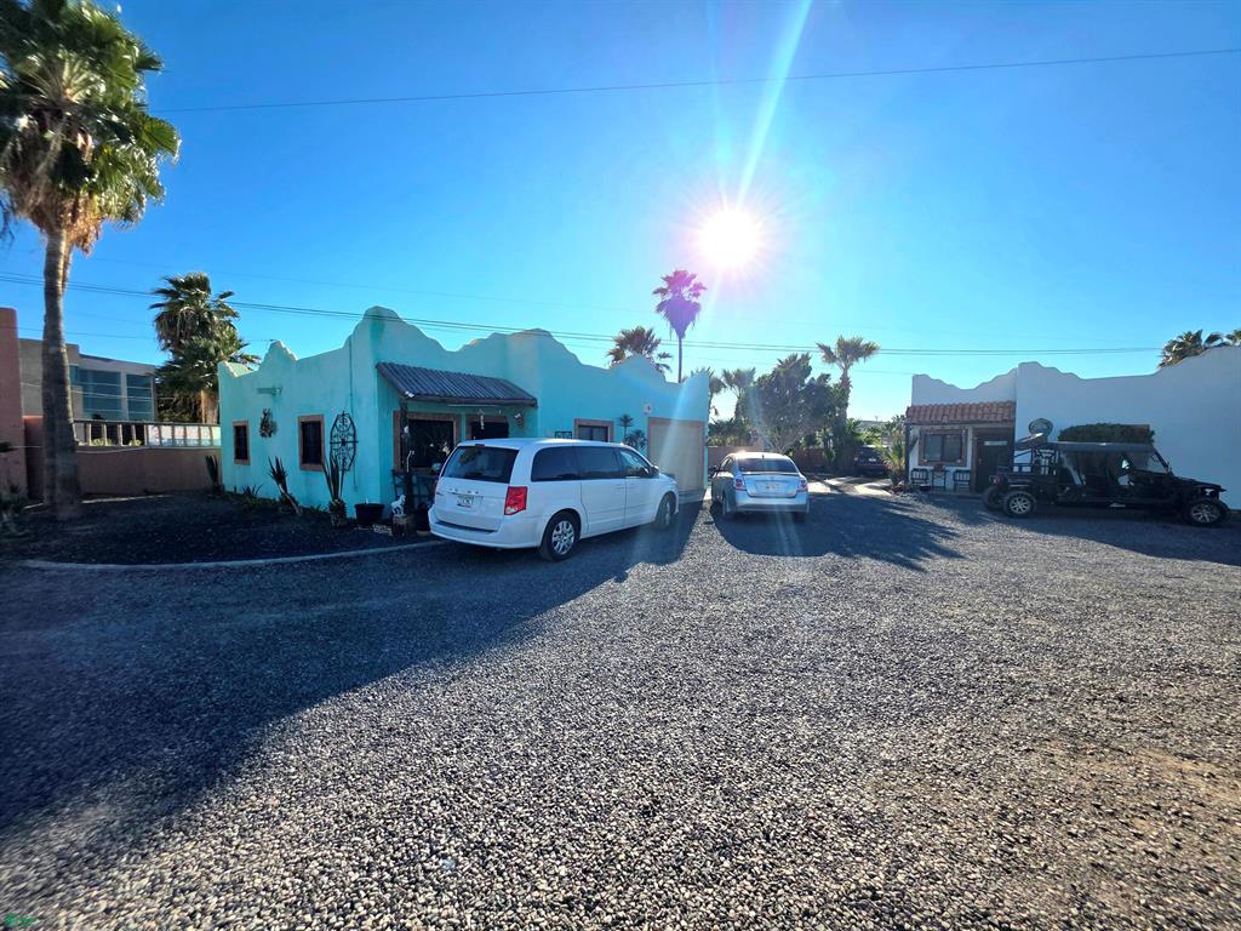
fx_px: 466
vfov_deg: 89.9
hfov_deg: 106.2
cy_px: 466
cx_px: 620
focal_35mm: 13
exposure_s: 1/3333
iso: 40
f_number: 1.9
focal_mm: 2.2
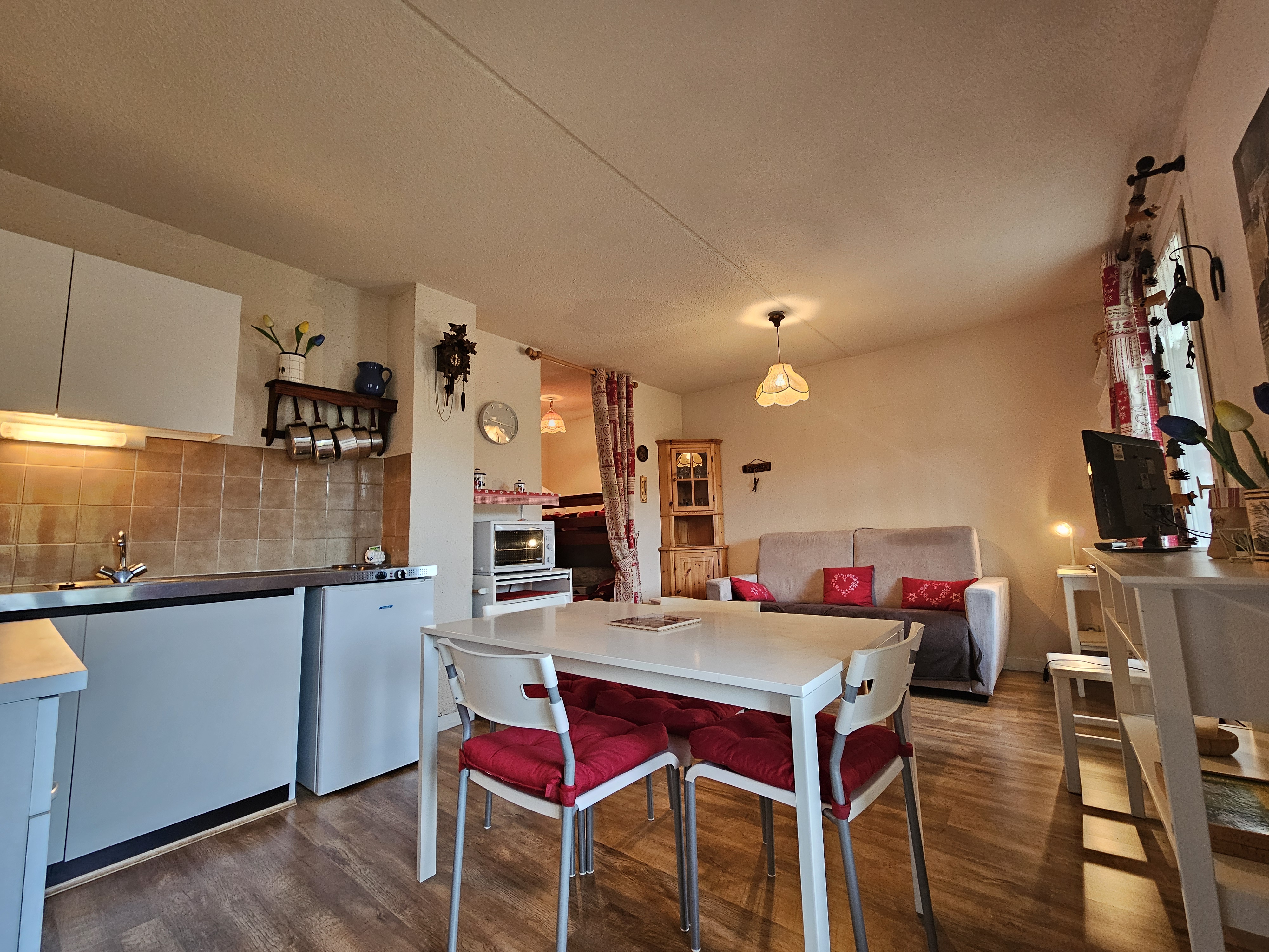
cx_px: 634
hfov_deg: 106.2
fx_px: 477
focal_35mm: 13
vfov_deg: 89.9
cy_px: 476
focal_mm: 2.2
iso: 250
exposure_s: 1/50
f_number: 2.2
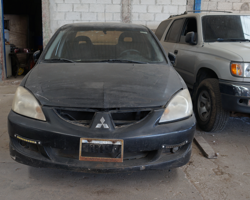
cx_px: 106
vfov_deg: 39.2
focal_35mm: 38
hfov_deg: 47.8
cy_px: 99
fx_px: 281
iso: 200
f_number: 4.5
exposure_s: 1/80
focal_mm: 22
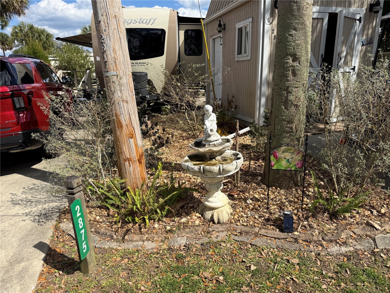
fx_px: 270
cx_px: 195
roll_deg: +0.8
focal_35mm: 24
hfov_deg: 71.6
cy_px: 146
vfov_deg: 56.8
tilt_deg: -14.6
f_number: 1.78
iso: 80
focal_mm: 6.76
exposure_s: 1/3953
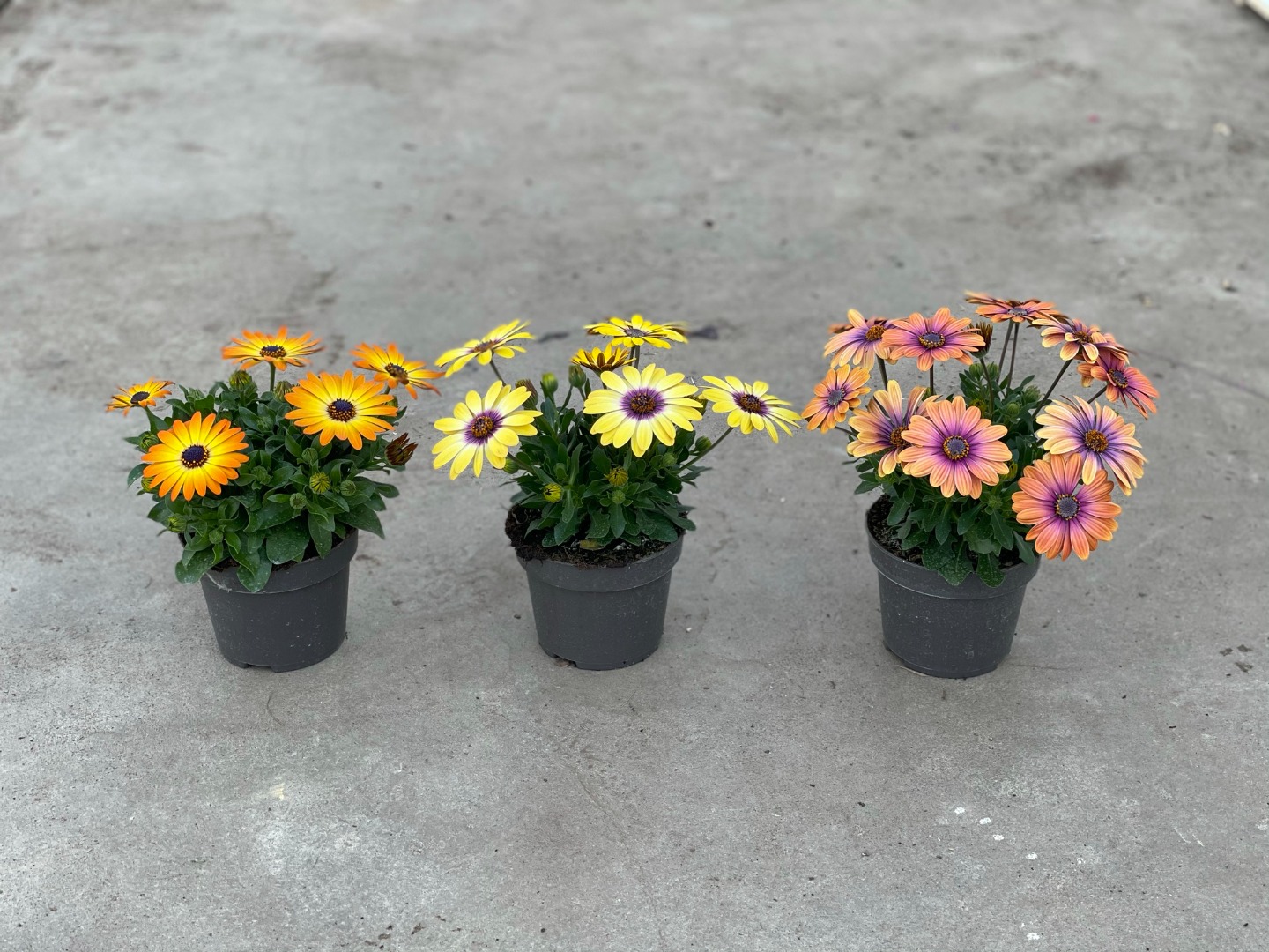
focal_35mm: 52
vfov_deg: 28.0
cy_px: 476
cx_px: 634
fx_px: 1906
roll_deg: -0.6
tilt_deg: -28.8
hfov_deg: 36.8
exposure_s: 1/143
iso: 25
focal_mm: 6
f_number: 2
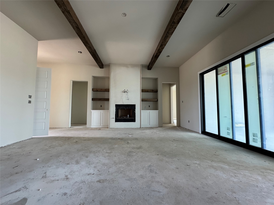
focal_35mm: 14
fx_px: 111
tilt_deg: +3.2
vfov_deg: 85.7
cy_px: 102
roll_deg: +0.1
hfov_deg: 102.1
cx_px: 137
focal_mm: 2.22
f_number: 2.2
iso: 250
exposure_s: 1/99
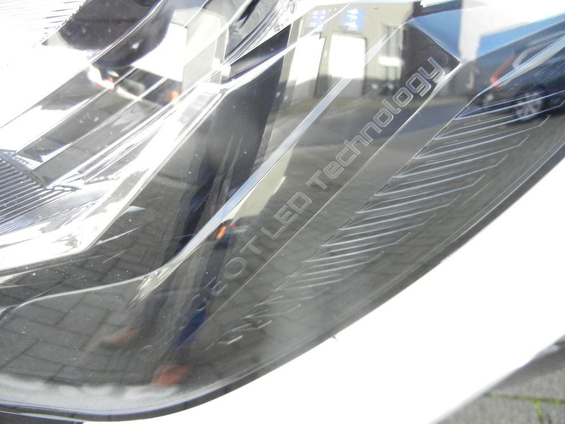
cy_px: 212
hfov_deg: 60.0
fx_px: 490
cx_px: 282
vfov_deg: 46.8
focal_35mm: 30
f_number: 3.5
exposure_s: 1/157
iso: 640
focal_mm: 5.4
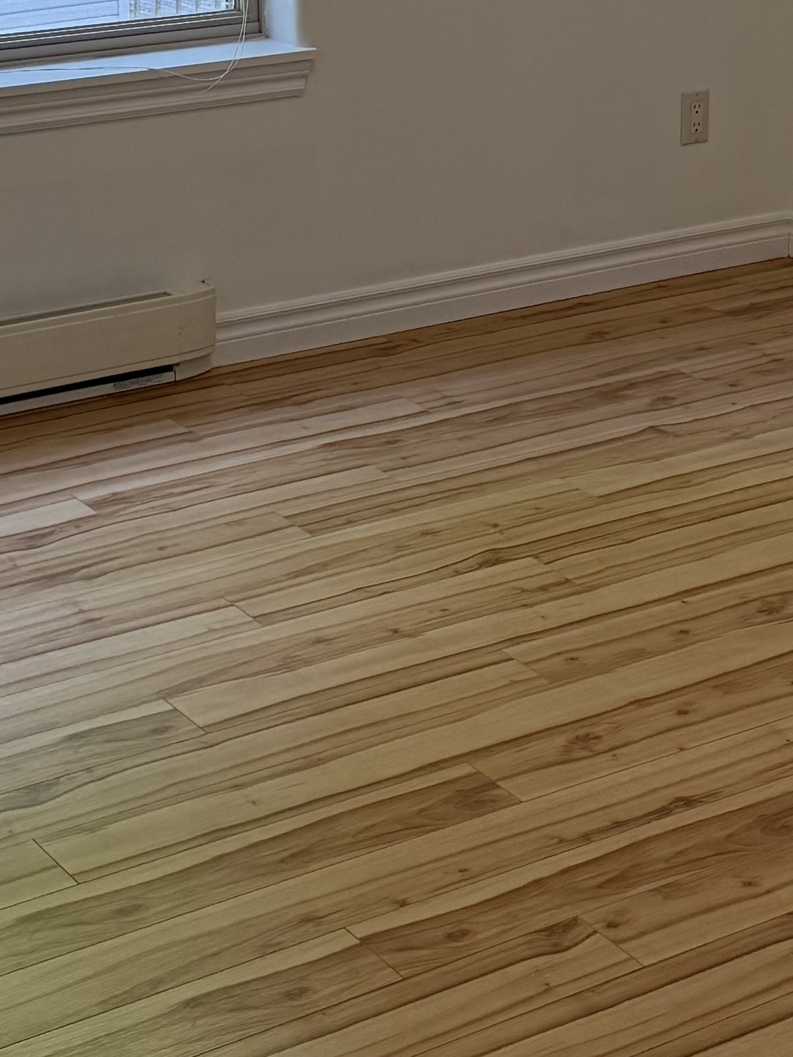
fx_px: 2596
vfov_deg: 22.4
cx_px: 565
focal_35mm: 85
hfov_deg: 17.3
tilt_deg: -11.4
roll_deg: -1.1
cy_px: 75
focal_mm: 6.76
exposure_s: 1/211
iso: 200
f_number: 1.78
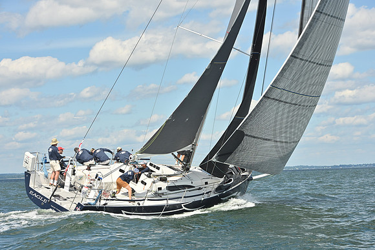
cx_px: 188
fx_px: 990
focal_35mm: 95
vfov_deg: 14.4
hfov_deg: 21.5
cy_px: 125
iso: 250
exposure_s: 1/1000
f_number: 9
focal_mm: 95
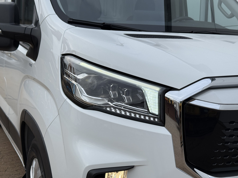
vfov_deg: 30.3
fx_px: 330
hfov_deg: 39.7
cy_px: 89
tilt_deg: -6.9
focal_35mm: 48
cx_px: 119
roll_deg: -1.9
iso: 64
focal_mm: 6.76
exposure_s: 1/1330
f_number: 1.78
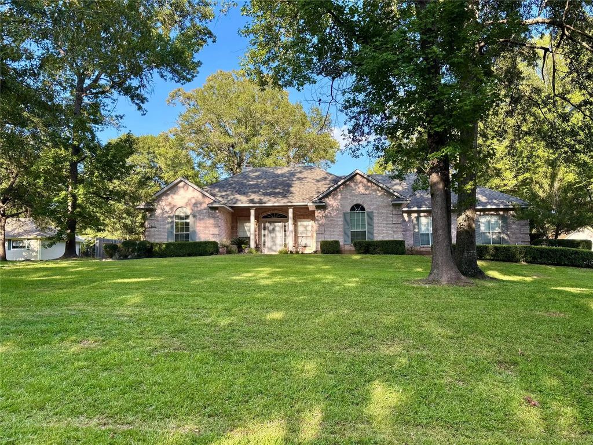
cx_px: 296
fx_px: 445
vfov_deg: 53.1
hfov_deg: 67.3
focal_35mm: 26
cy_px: 222
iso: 50
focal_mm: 5.96
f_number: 1.6
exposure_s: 1/433
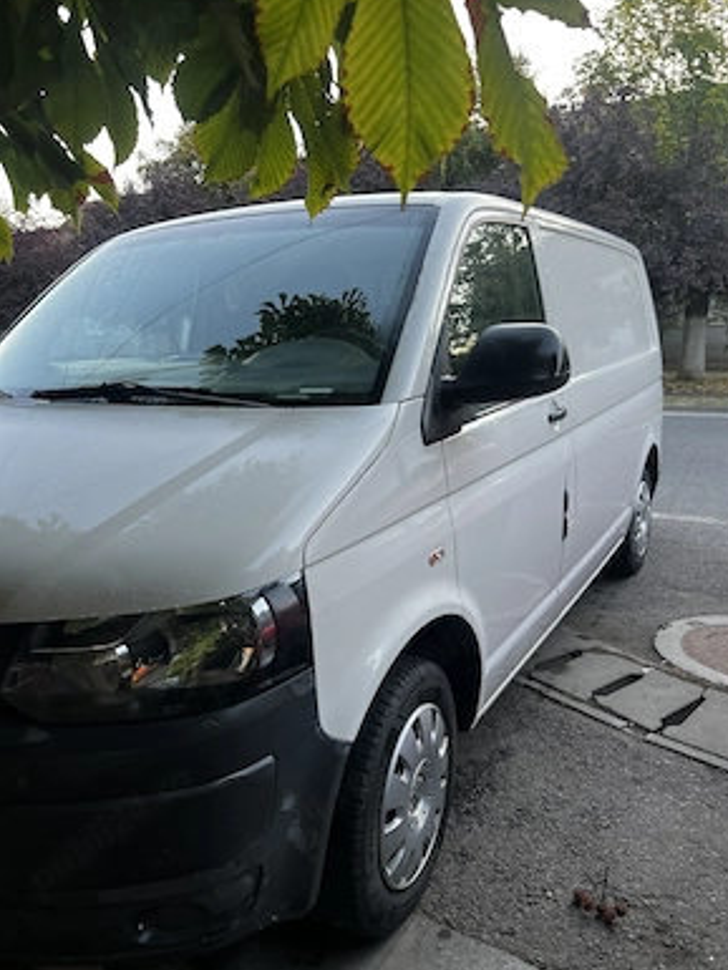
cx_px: 375
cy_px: 486
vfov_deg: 65.3
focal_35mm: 27
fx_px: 757
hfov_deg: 51.4
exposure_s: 1/121
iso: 40
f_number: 1.5
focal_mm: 5.7
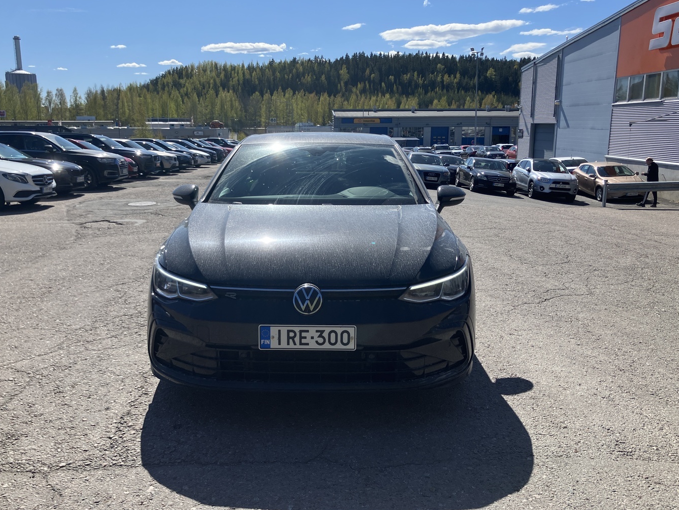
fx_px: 588
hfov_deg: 59.9
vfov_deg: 46.8
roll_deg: +1.1
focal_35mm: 30
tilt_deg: -10.7
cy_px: 248
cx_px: 325
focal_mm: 3.99
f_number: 1.8
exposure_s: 1/2558
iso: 32
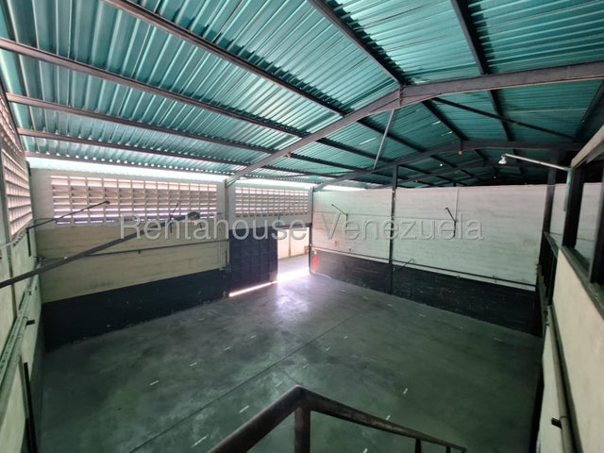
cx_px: 302
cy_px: 226
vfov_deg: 89.9
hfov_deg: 106.2
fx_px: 227
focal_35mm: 13
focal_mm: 1.74
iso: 80
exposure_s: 1/40
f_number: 2.2
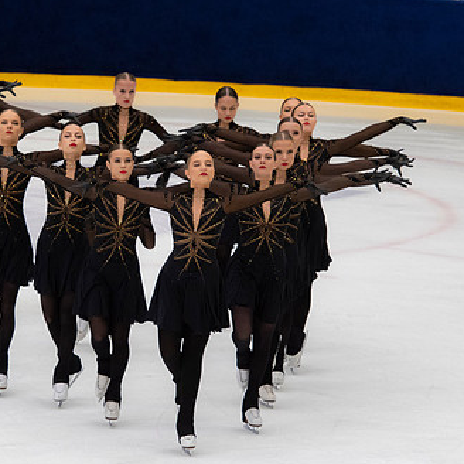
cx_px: 98
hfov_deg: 5.0
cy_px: 203
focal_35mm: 349
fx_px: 5293
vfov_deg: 5.0
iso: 1400
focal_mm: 155
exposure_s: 1/320
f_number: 5.6
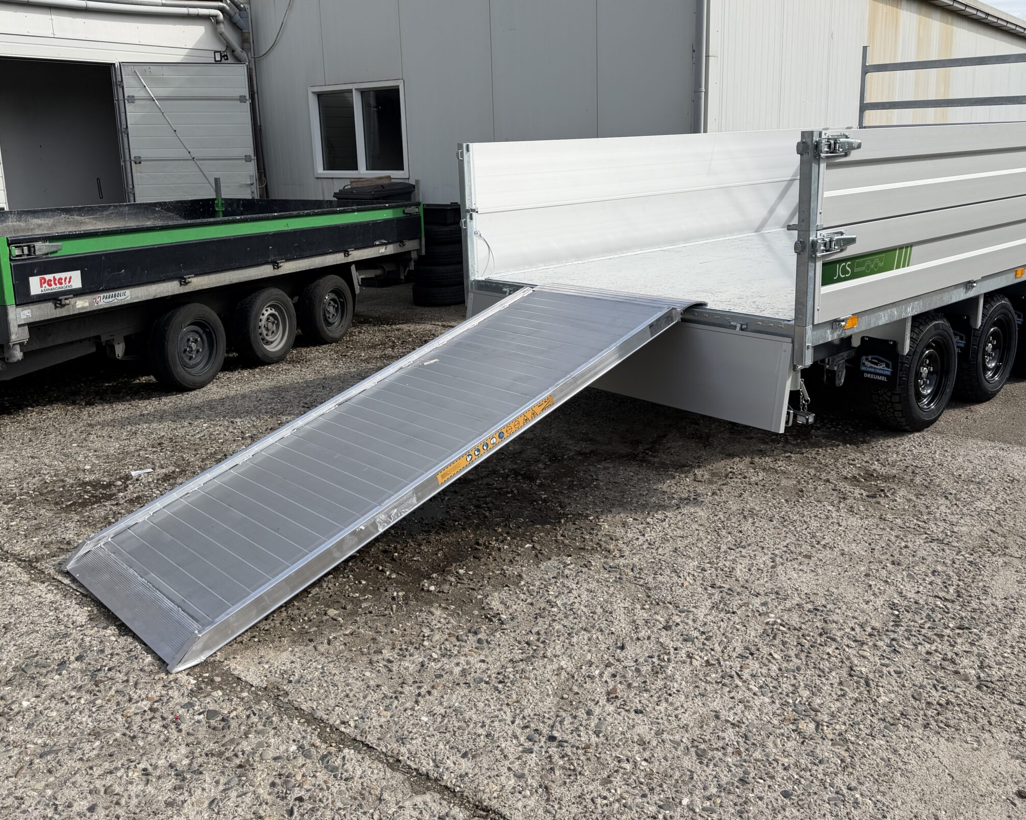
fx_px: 911
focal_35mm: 30
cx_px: 516
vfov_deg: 48.3
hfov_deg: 58.8
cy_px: 345
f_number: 1.78
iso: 80
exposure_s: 1/4673
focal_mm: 6.76
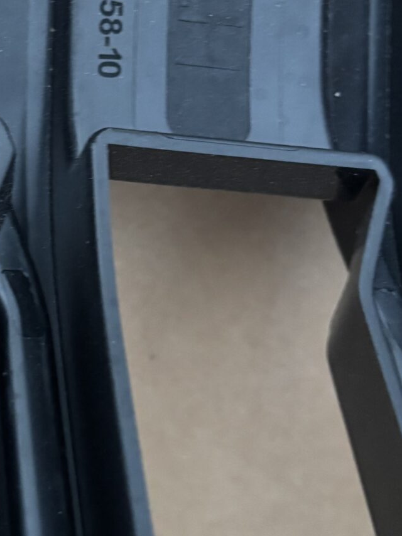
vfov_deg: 24.6
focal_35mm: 78
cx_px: 11
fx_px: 1207
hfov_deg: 18.5
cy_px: 107
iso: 640
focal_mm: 5.96
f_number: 1.6
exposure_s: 1/33
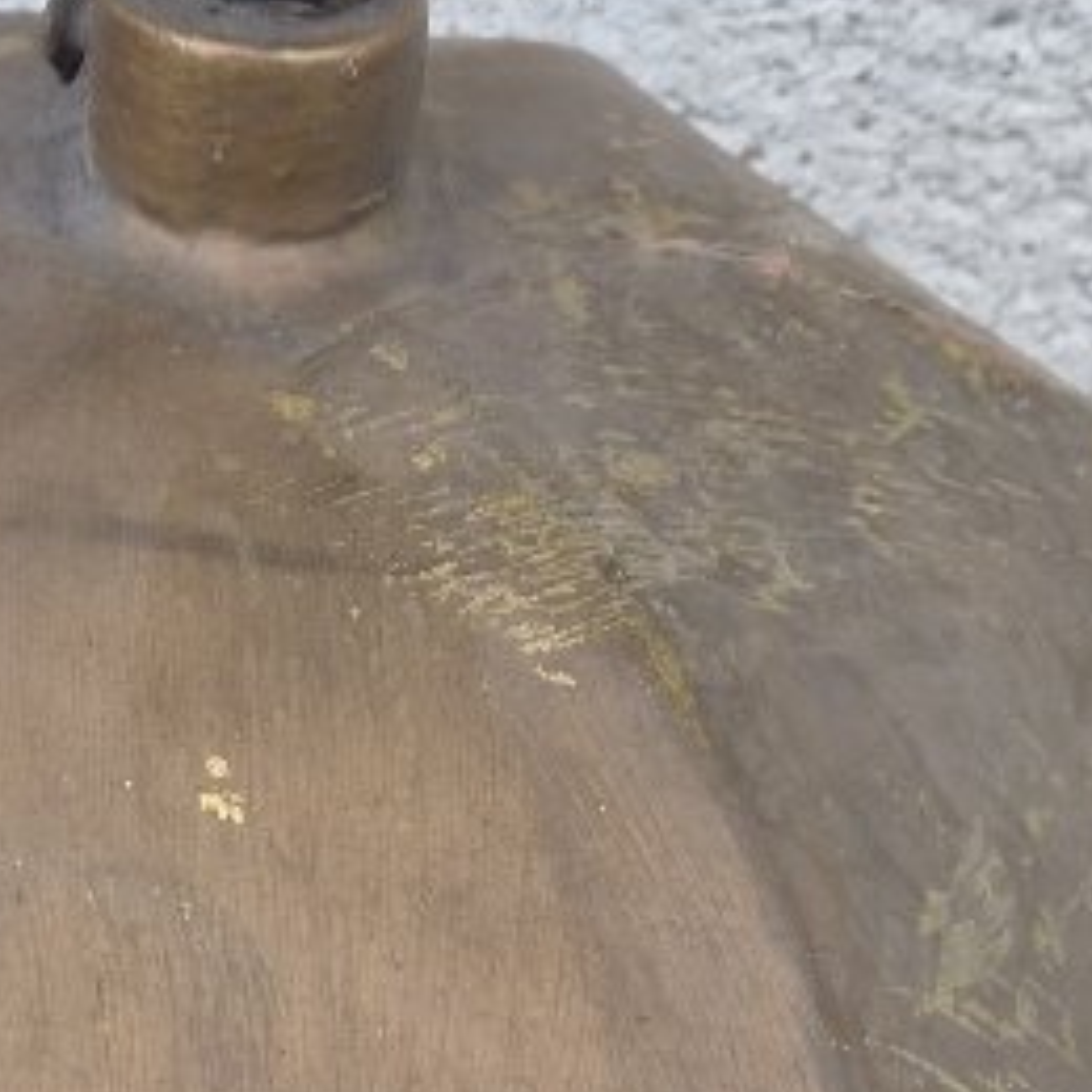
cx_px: 76
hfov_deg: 18.1
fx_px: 3355
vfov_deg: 17.7
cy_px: 1252
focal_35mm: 94
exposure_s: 1/100
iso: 160
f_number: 1.8
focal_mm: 5.4
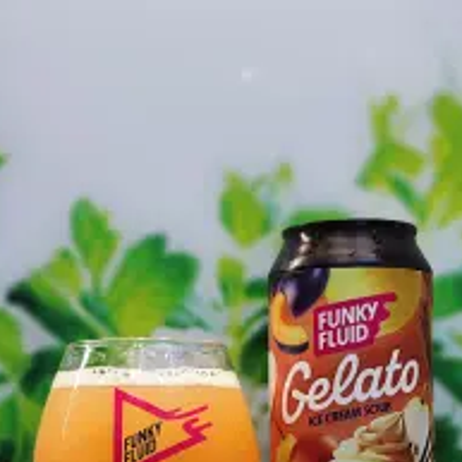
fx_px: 1329
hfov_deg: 19.7
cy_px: 450
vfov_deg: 19.2
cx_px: 275
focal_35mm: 88
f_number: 1.9
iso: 1506
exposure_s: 1/100
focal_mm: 7.1
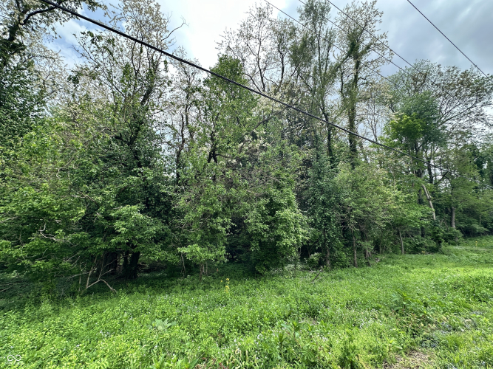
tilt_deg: +17.4
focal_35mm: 14
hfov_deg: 102.1
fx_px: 199
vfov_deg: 85.7
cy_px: 184
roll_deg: -0.6
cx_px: 246
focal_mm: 2.22
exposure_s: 1/513
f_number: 2.2
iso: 40
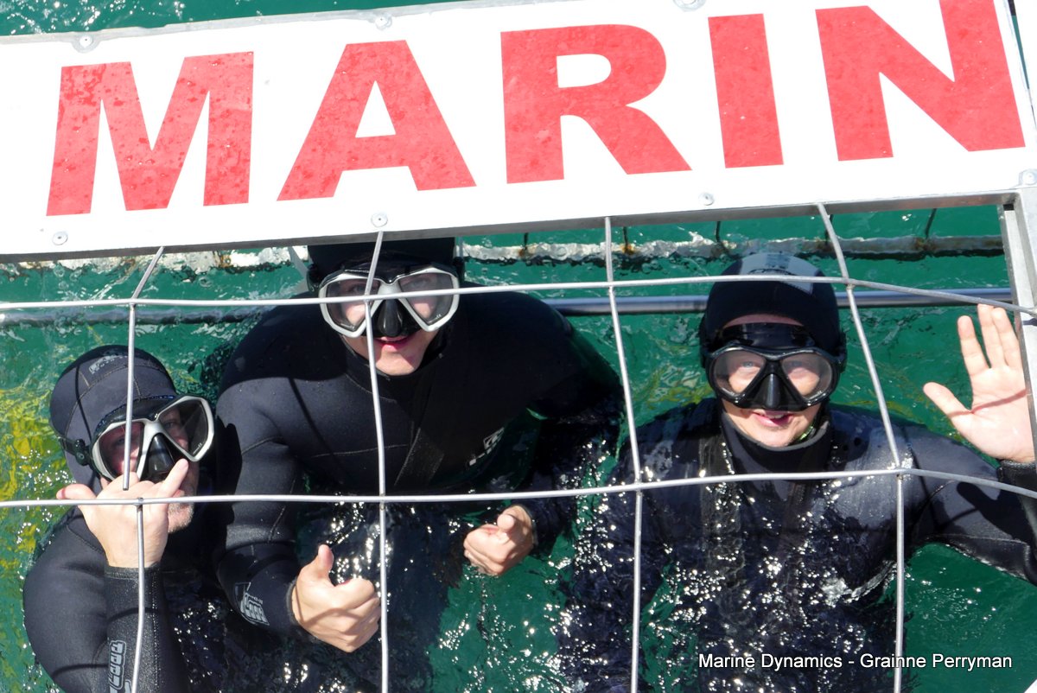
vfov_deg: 28.7
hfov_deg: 41.9
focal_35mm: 47
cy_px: 346
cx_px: 518
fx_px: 1355
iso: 125
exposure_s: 1/1300
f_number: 3.3
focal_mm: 17.27
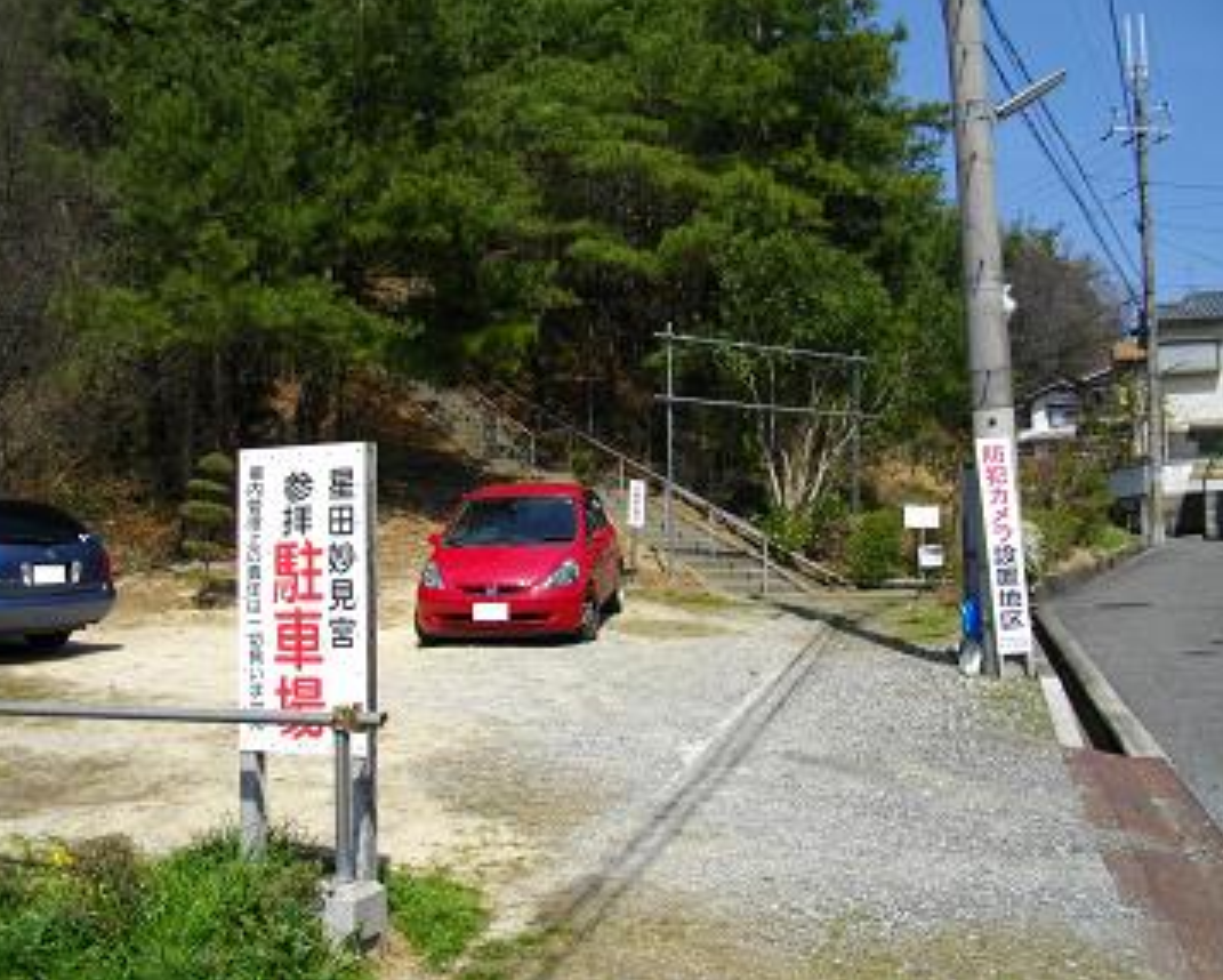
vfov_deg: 43.4
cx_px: 581
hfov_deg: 52.8
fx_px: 1231
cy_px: 487
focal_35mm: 34
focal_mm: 5.7
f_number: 5.5
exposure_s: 1/500
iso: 100
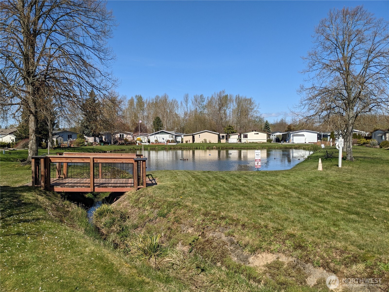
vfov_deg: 51.4
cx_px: 194
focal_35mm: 27
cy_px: 146
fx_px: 303
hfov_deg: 65.3
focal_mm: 4.38
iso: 52
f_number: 1.73
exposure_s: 1/4695
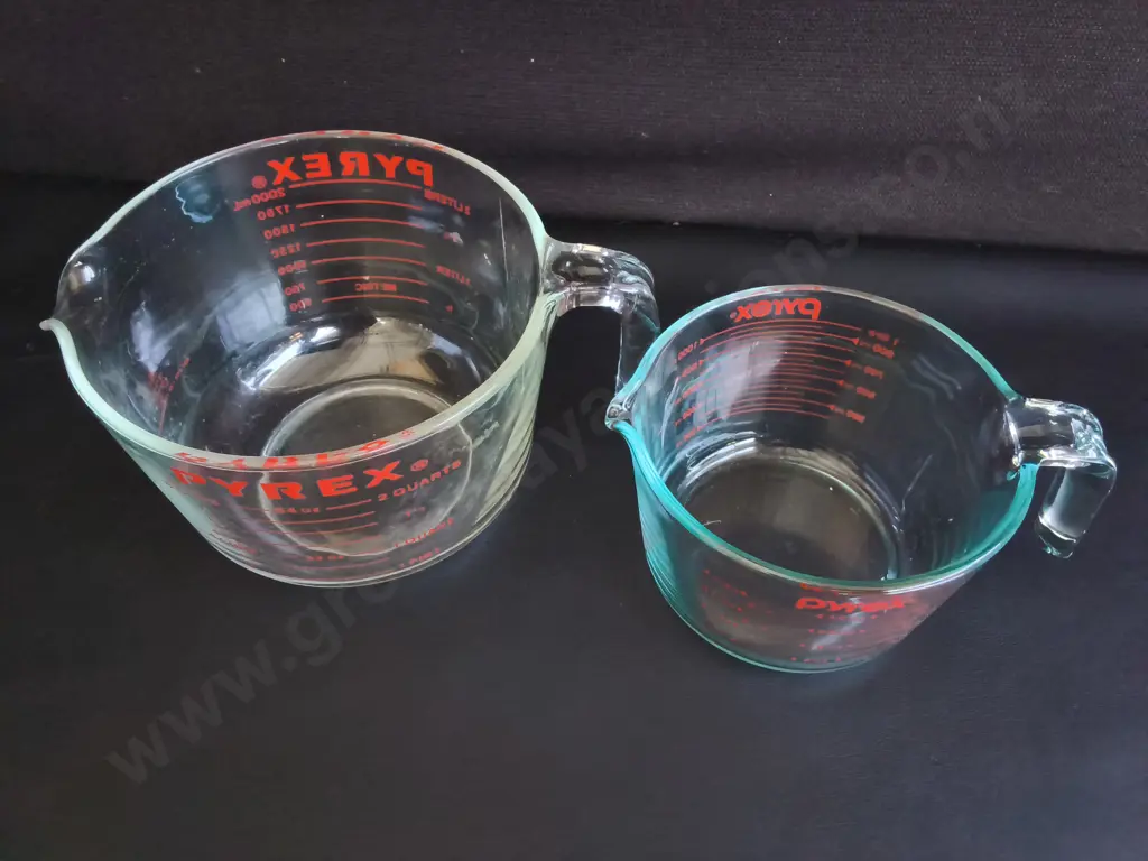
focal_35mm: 27
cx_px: 574
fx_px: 895
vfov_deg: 51.4
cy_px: 430
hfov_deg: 65.3
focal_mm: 2.87
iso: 400
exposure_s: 1/100
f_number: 2
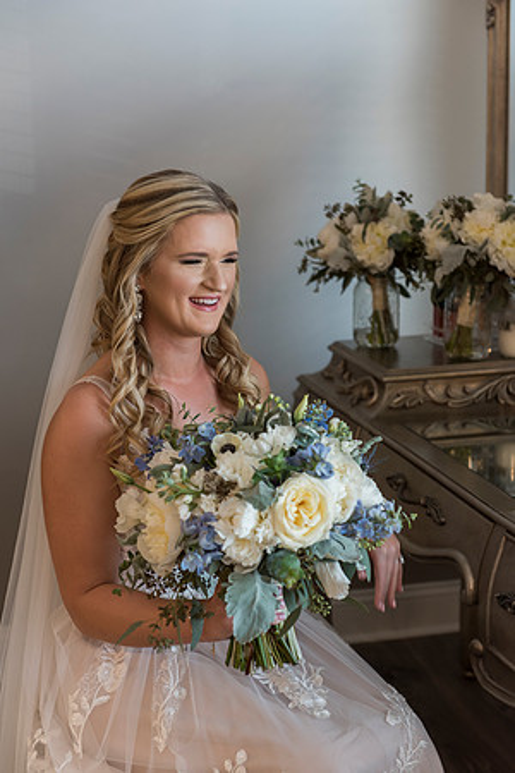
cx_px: 258
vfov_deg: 28.8
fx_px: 1502
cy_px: 386
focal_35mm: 70
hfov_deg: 19.5
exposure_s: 1/80
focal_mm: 70
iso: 1000
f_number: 4
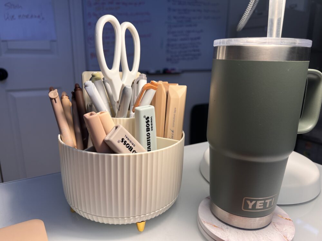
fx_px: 242
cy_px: 120
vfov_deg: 53.1
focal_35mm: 26
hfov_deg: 67.3
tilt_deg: -16.2
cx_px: 161
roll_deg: -0.6
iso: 32
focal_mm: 5.7
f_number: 1.5
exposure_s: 1/120
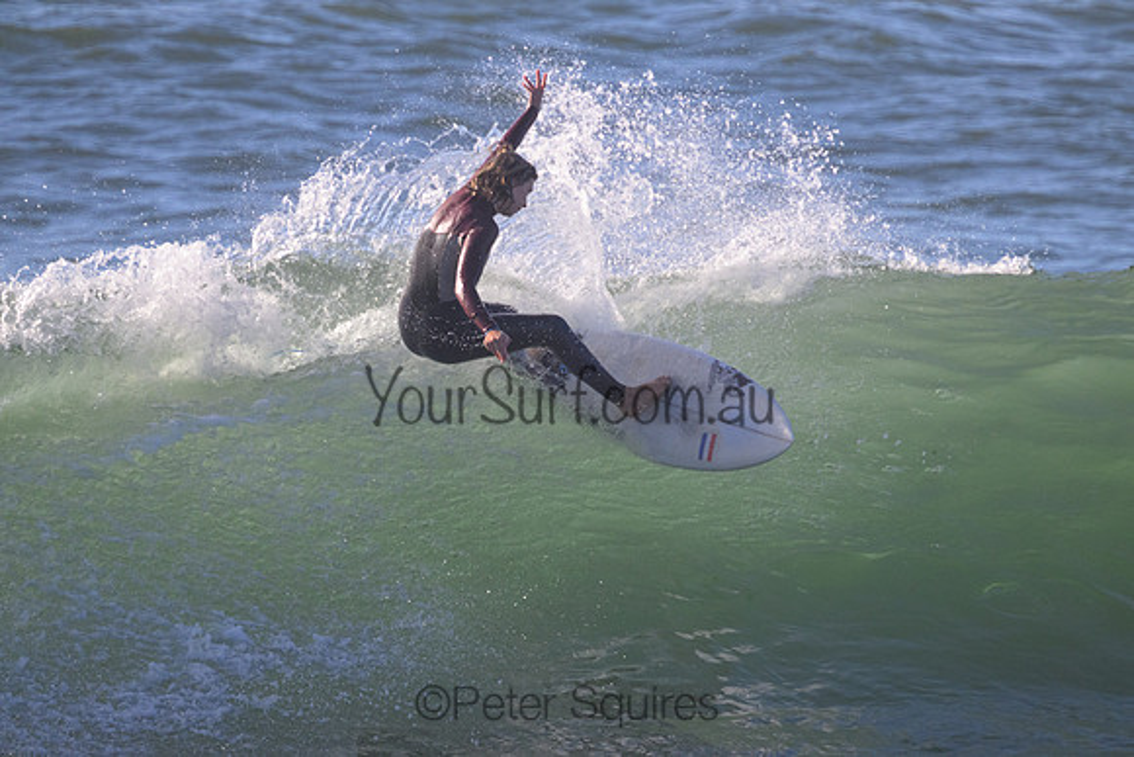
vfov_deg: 1.7
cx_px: 567
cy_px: 378
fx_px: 25205
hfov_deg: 2.6
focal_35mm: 800
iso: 2000
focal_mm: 800
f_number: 11
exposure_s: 1/2000
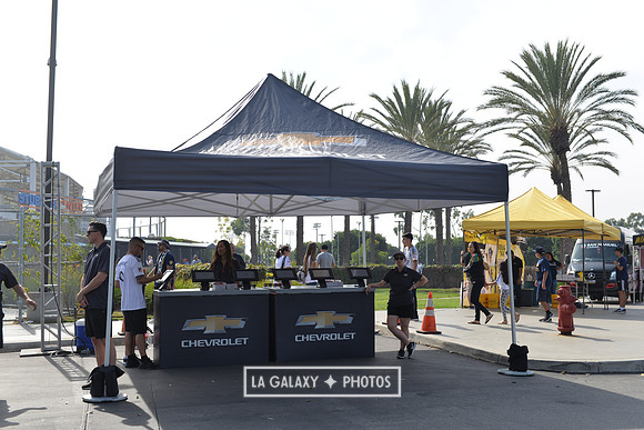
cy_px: 215
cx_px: 322
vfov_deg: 31.9
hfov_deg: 46.4
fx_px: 751
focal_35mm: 42
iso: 100
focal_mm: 42
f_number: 7.1
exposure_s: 1/250
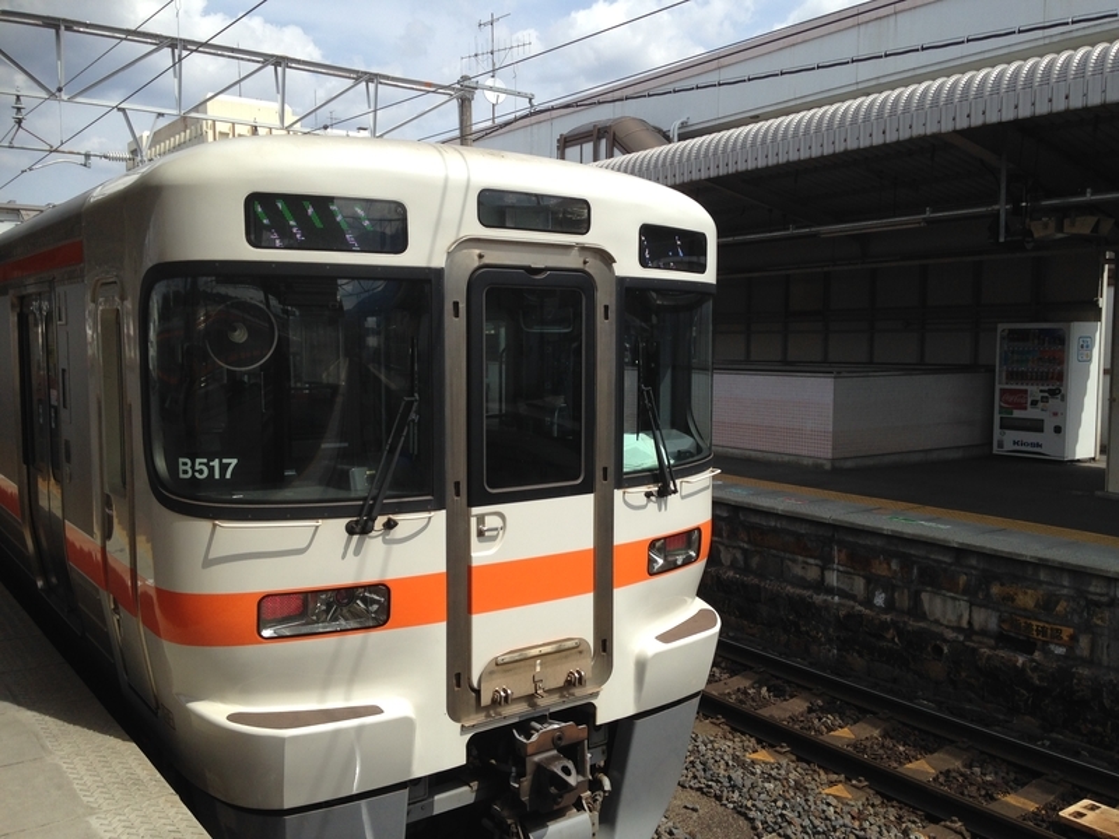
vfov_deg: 42.9
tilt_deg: -4.9
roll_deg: -1.2
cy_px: 420
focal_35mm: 33
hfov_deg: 55.4
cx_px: 560
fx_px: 1067
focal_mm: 4.12
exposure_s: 1/1550
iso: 50
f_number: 2.4
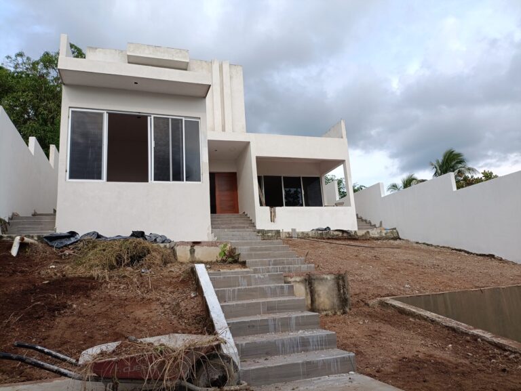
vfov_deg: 54.9
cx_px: 260
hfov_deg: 69.4
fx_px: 377
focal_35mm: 25
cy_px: 196
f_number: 1.7
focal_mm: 4.71
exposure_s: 1/304
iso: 50
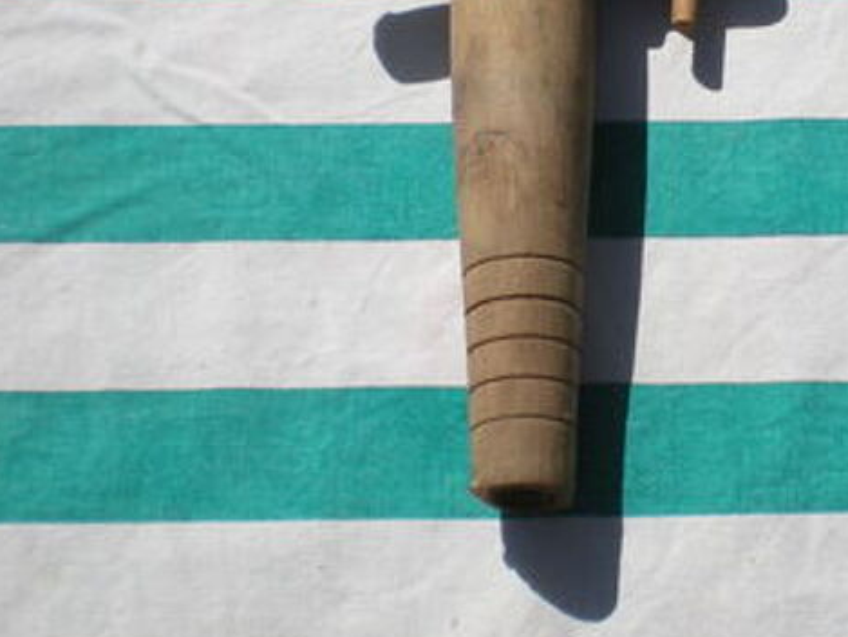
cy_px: 110
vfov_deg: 18.0
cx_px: 720
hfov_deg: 23.6
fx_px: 1985
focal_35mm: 81
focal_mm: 6.3
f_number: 4.6
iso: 64
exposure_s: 1/926
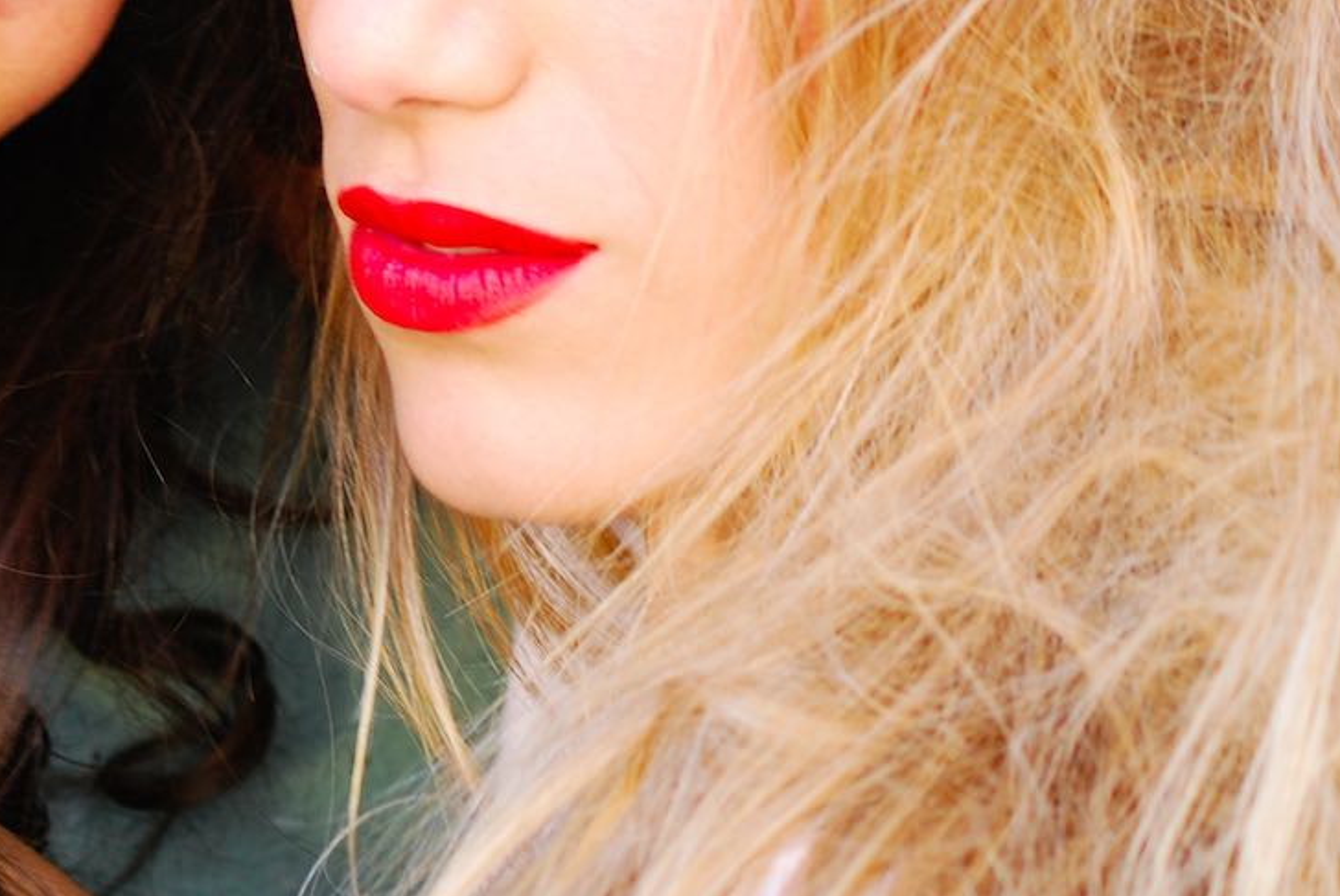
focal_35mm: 278
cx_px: -31
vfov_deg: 4.9
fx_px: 10367
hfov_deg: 7.4
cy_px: 282
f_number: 5
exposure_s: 1/50
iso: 125
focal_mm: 75
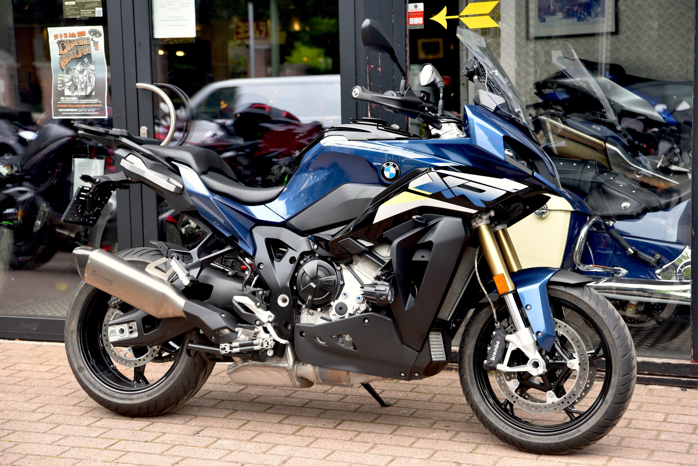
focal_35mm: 65
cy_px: 233
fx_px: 1261
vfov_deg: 20.9
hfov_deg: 30.9
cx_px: 349
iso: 100
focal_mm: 65
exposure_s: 1/60
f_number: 3.5
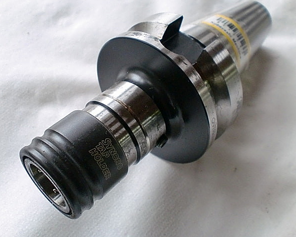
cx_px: 142
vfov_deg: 40.1
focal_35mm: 37
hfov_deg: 49.1
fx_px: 324
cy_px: 119
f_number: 3.1
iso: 320
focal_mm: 6.3
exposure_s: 1/60
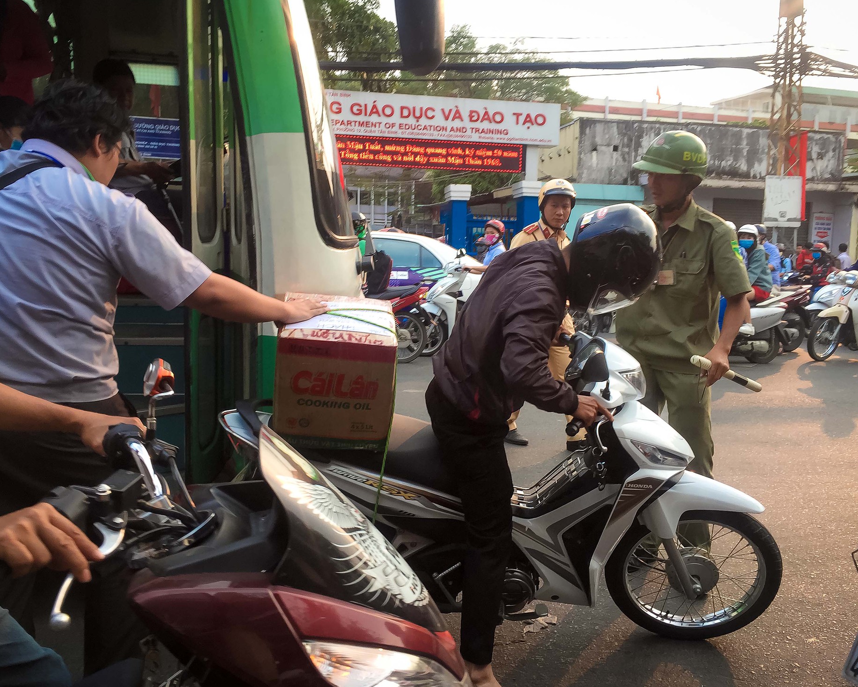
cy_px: 344
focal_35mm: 31
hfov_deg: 57.2
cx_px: 416
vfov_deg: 47.1
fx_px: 787
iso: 32
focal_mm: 4.15
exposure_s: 1/197
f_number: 2.2
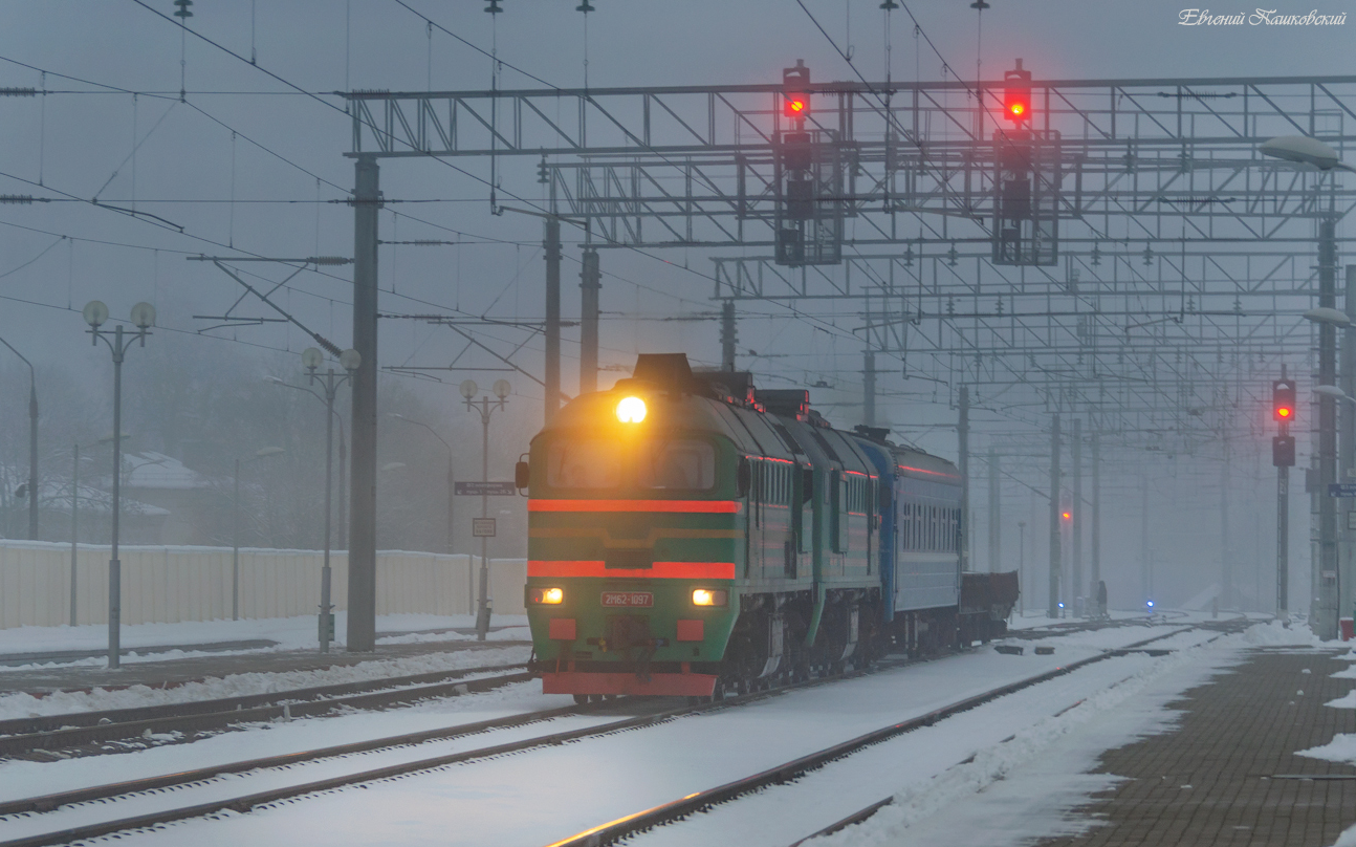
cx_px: 677
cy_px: 450
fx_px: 6798
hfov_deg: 11.4
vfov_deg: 7.1
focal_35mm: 184
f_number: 5.6
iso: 320
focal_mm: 120
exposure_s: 1/30
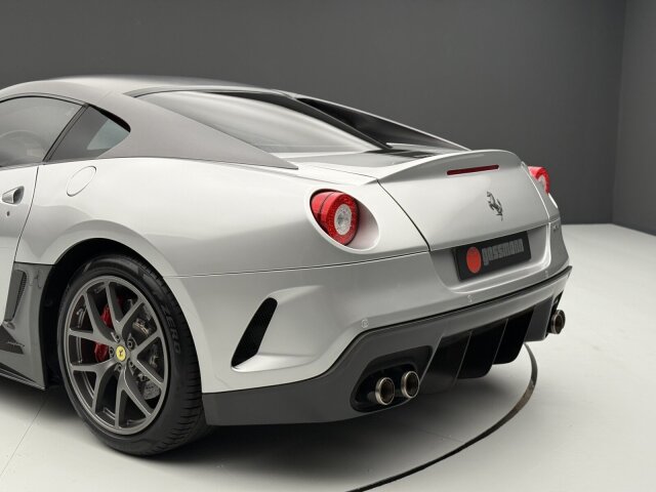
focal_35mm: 48
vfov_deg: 30.3
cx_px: 328
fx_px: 910
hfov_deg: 39.7
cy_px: 246
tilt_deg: -9.8
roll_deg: -1.1
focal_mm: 6.76
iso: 125
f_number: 1.78
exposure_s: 1/99
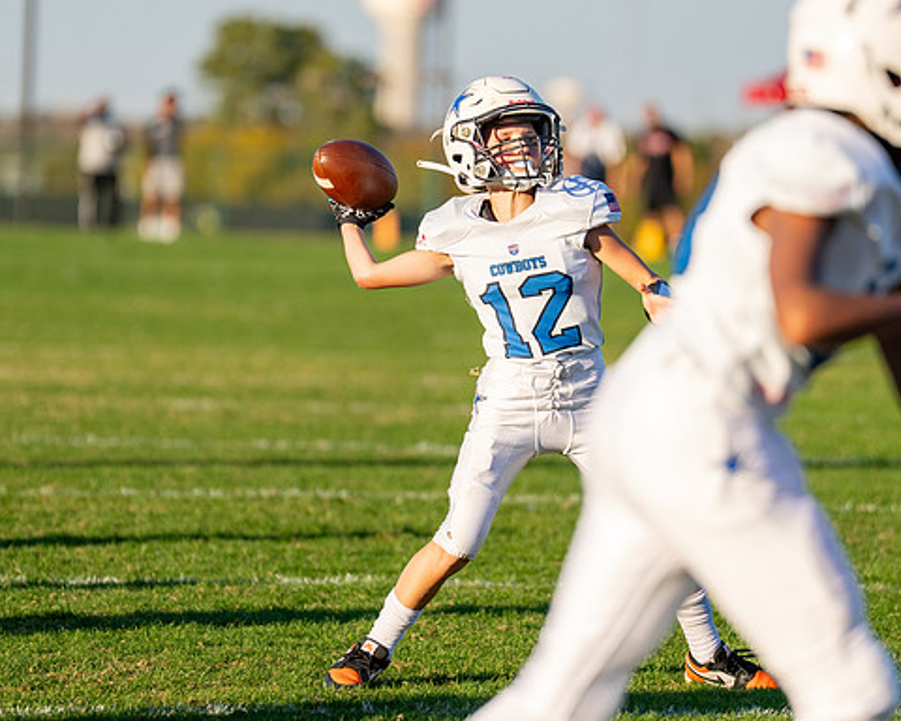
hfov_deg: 5.5
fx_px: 9306
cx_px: 419
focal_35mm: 349
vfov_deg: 4.4
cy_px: 347
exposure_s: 1/2500
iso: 200
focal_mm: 200
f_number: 2.8
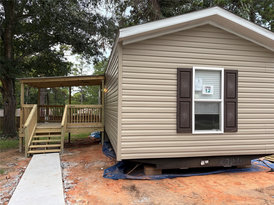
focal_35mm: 26
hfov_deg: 67.3
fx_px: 206
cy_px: 102
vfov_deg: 53.1
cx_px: 137
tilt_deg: +1.1
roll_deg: -0.5
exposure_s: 1/773
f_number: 1.6
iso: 64
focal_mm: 5.96
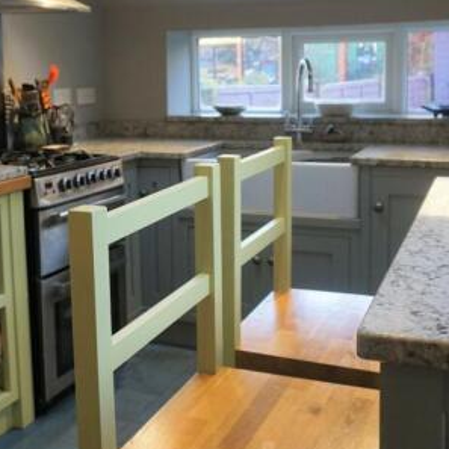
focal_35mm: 45
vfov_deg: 37.1
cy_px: 149
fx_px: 660
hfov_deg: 37.5
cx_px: 194
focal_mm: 16
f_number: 4
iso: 800
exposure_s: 1/160
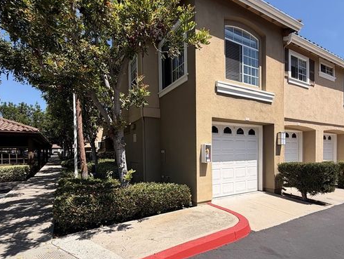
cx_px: 173
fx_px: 189
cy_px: 158
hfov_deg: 84.6
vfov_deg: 68.0
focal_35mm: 19
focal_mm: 2.22
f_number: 2.2
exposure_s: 1/770
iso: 25
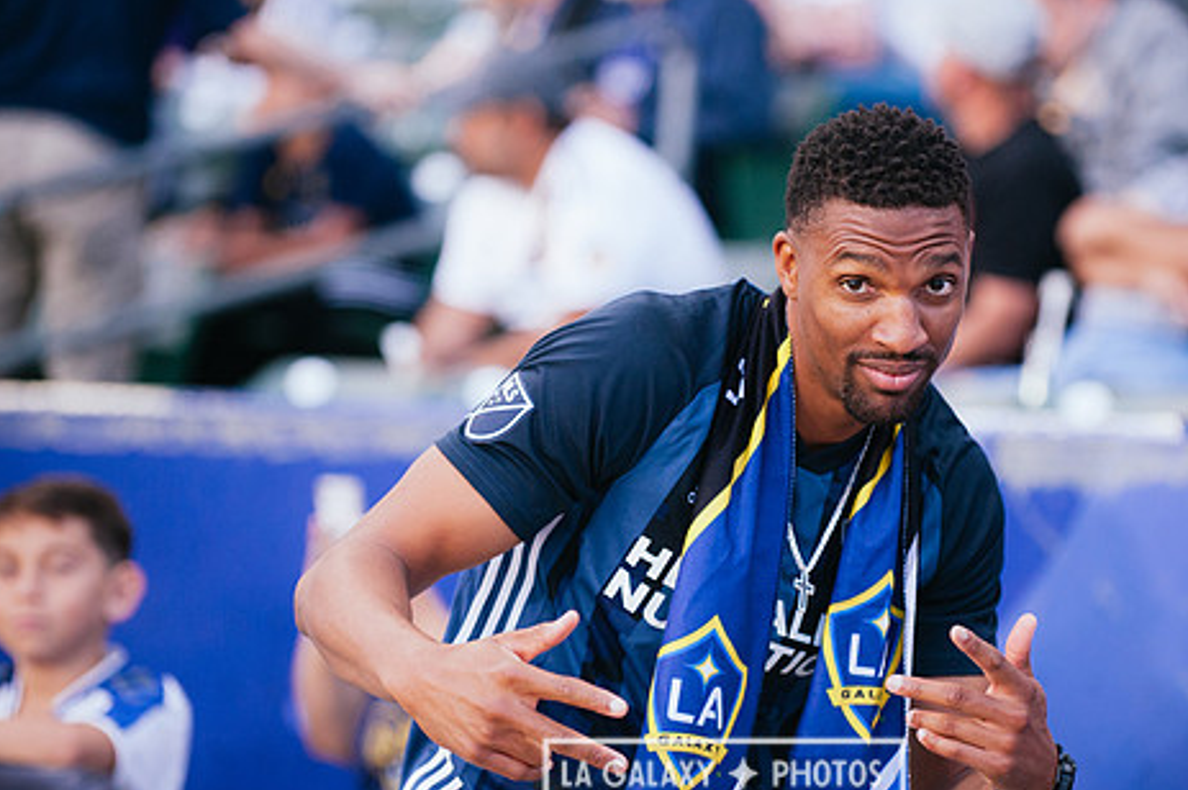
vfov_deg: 7.3
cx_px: 724
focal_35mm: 188
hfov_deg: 10.9
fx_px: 6199
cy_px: 387
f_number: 2.8
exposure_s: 1/640
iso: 1600
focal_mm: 150
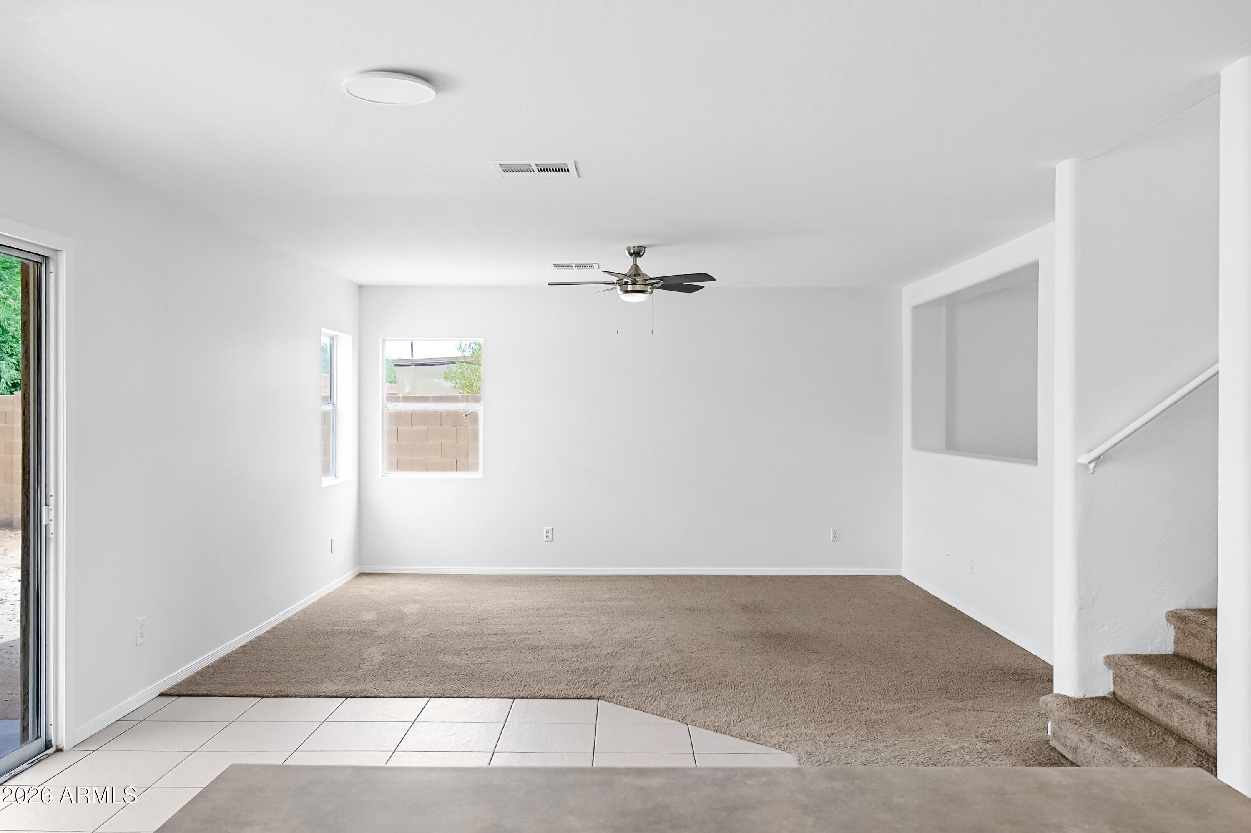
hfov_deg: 61.9
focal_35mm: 30
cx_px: 626
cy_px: 416
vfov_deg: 43.6
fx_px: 1042
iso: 250
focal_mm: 20
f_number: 8
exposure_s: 1/50
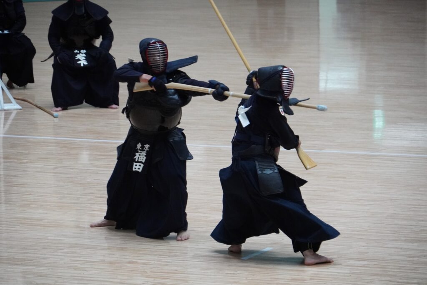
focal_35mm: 248
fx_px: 2936
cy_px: 142
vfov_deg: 5.6
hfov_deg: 8.3
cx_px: 214
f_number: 6.3
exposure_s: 1/400
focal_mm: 165
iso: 6400
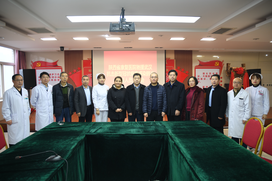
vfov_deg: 53.1
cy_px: 90
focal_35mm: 24
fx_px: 181
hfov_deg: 73.7
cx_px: 136
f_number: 2.8
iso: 200
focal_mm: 16
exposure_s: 1/25
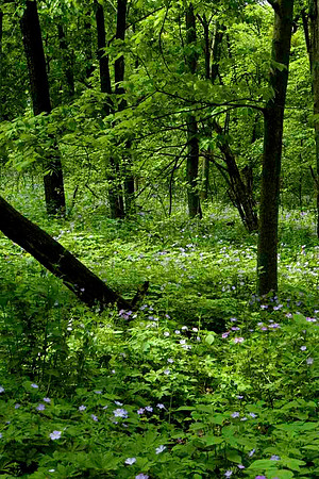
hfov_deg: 22.6
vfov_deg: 33.4
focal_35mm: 60
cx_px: 160
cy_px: 240
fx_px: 797
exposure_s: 1/320
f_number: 9
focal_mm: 40
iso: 1600
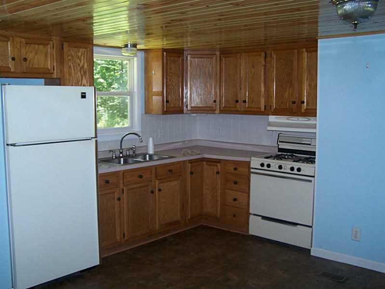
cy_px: 144
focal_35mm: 38
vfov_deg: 37.7
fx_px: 423
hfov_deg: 49.0
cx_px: 192
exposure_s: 1/60
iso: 140
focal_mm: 6.3
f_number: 2.8
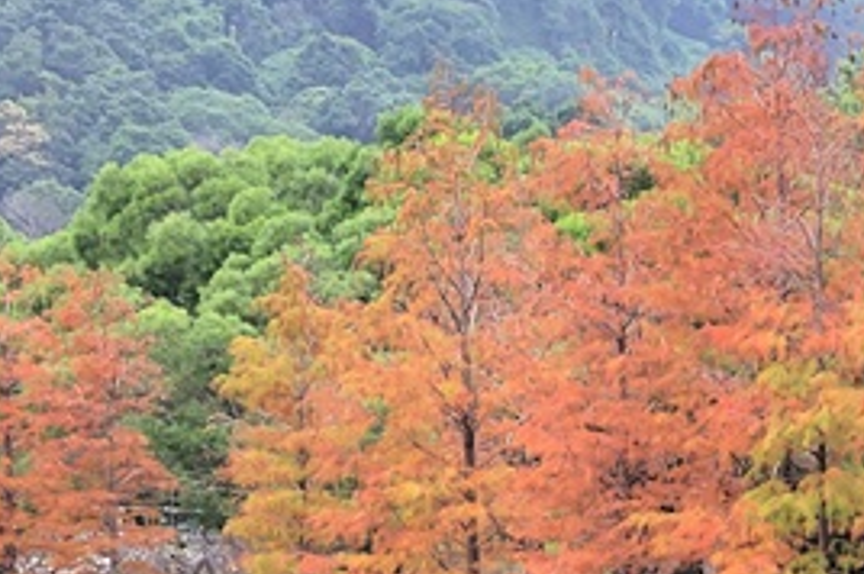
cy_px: 713
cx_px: 1222
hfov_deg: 18.4
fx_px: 2421
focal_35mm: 101
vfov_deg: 13.1
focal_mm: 5.4
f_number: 1.8
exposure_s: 1/119
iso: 80
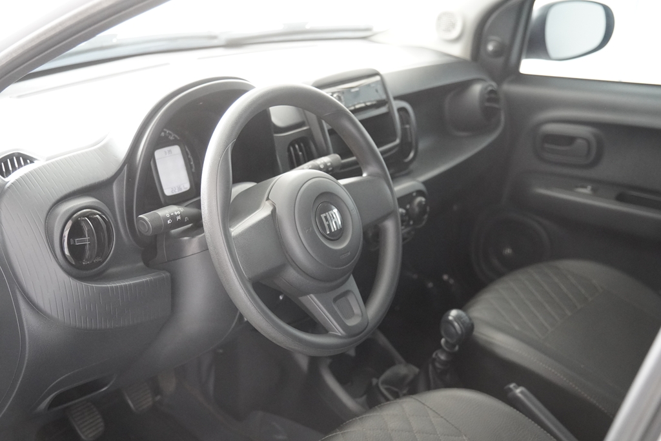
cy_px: 220
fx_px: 854
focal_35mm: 46
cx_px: 330
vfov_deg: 29.0
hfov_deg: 42.3
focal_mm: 31
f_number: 2.8
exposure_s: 1/160
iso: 2500
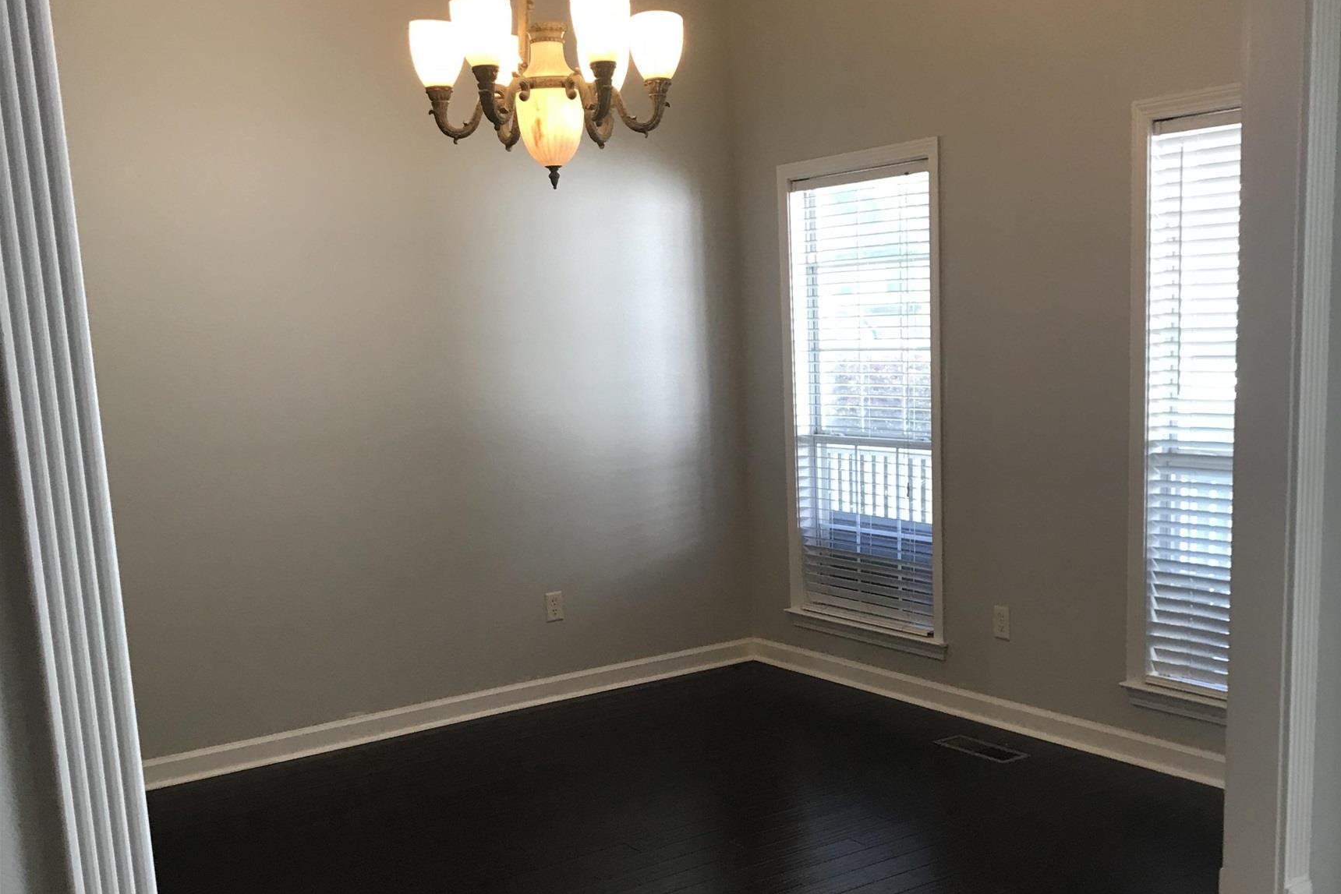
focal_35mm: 39
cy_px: 583
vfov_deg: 34.0
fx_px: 1453
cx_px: 673
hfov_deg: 49.5
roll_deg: +1.5
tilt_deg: -6.8
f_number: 1.8
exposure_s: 1/30
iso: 25
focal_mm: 3.99
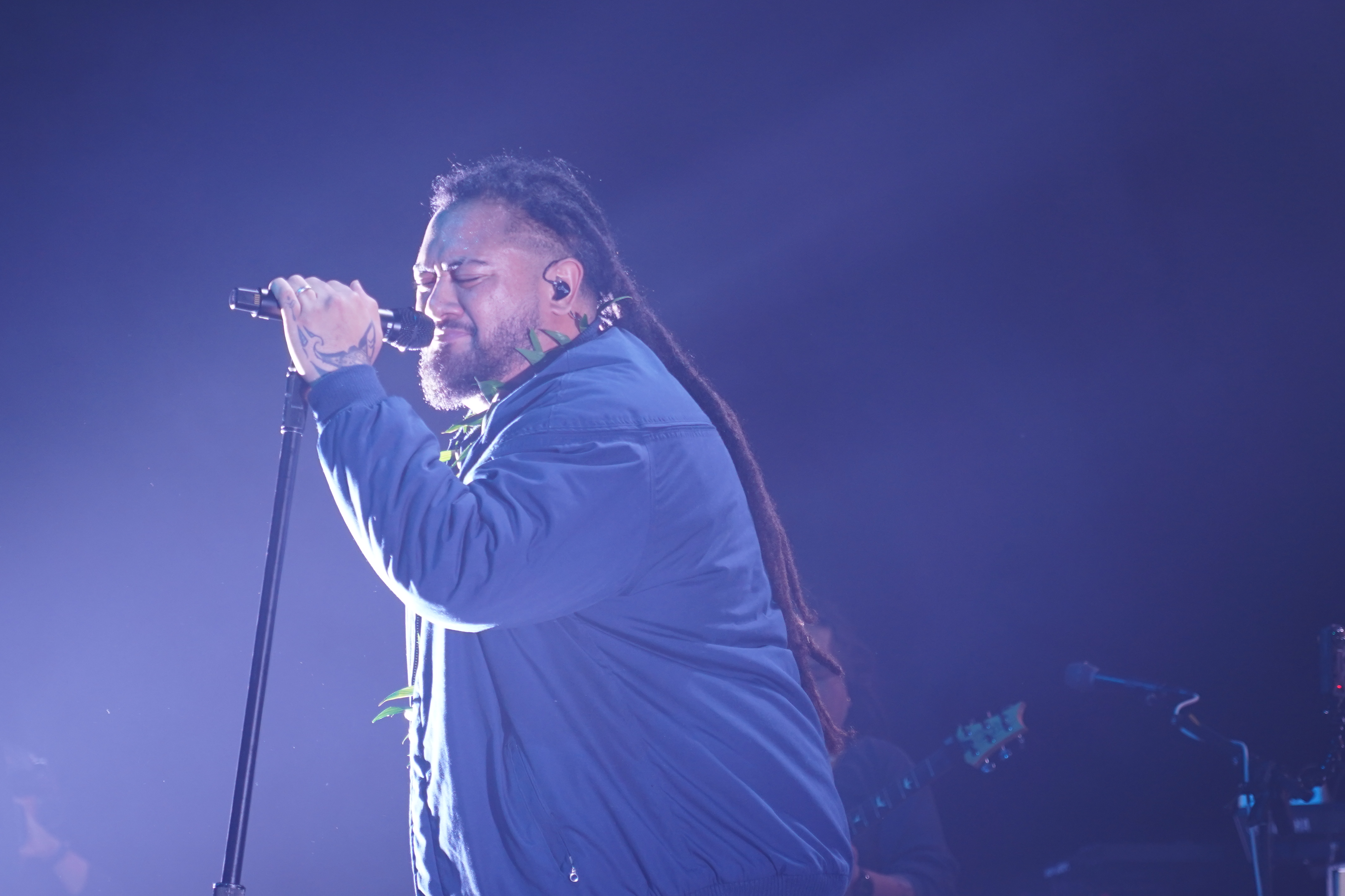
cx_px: 615
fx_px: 5491
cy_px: 462
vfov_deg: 9.3
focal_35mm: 147
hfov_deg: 14.0
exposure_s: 1/125
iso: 800
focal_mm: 105
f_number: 4
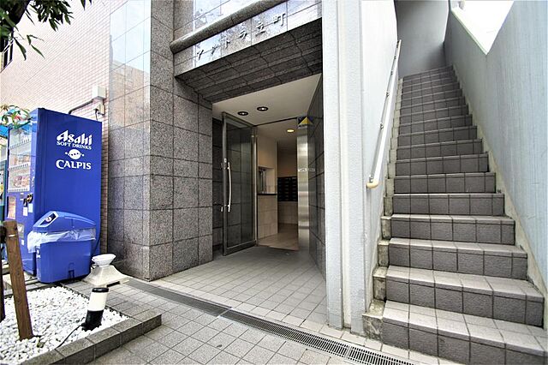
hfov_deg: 100.4
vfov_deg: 77.3
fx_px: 228
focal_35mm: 15
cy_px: 182
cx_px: 274
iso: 100
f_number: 4.5
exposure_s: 1/50
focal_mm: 10
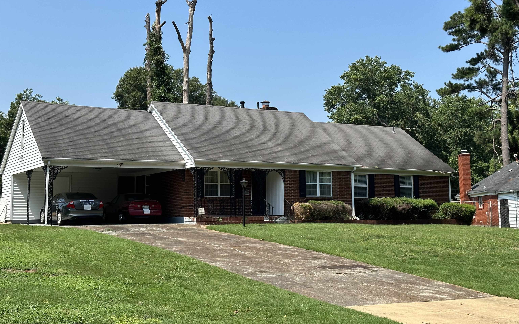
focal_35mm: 51
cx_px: 260
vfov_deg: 25.3
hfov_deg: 39.6
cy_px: 139
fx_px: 721
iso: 64
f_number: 1.78
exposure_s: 1/3155
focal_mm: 6.86
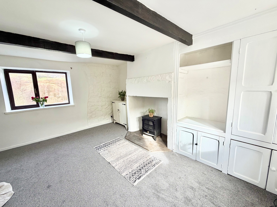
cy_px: 104
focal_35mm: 14
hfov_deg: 102.1
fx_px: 112
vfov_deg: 85.7
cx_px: 138
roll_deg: +1.7
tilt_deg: -8.6
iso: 80
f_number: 2.2
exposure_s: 1/121
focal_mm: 2.22
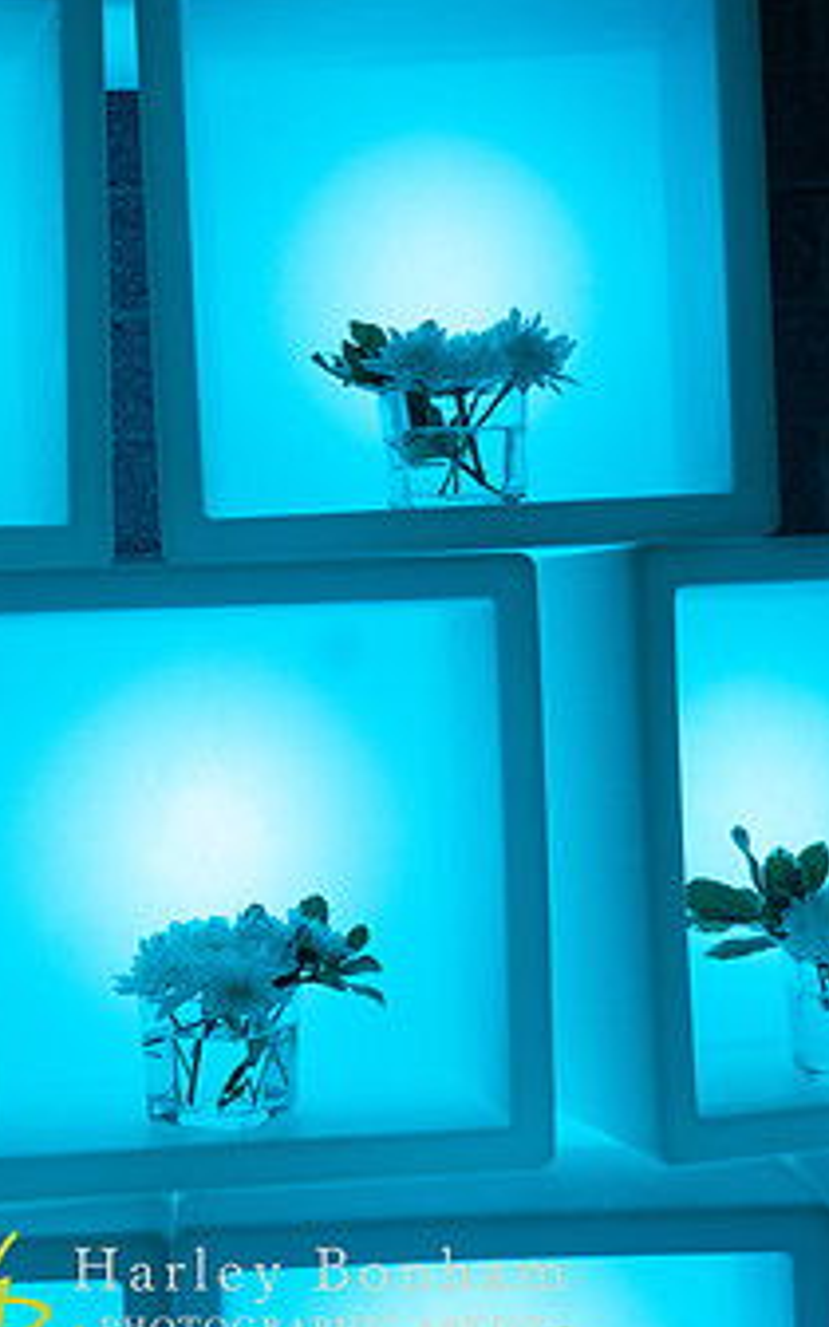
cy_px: 658
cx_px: 233
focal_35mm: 58
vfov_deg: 35.1
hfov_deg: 22.2
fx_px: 2097
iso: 1600
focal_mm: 33
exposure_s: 1/320
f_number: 4
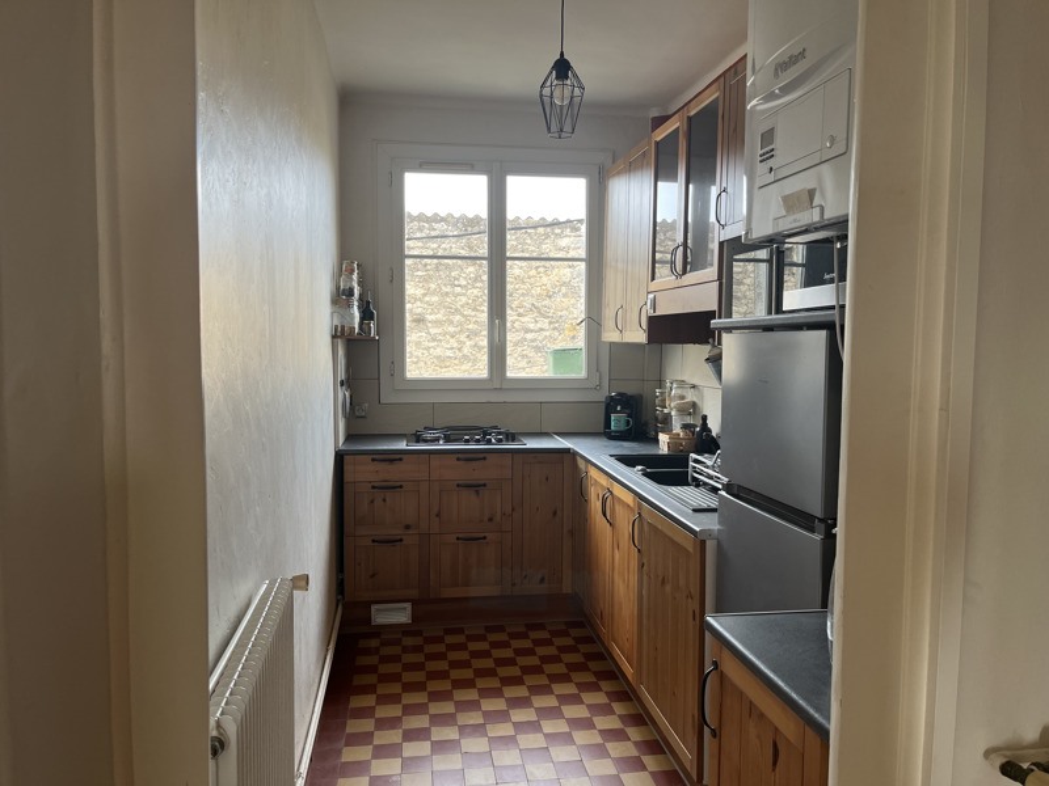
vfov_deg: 53.1
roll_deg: +0.2
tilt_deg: -4.1
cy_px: 393
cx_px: 524
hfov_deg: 67.3
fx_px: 788
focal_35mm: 26
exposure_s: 1/121
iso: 64
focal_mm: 5.1
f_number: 1.6
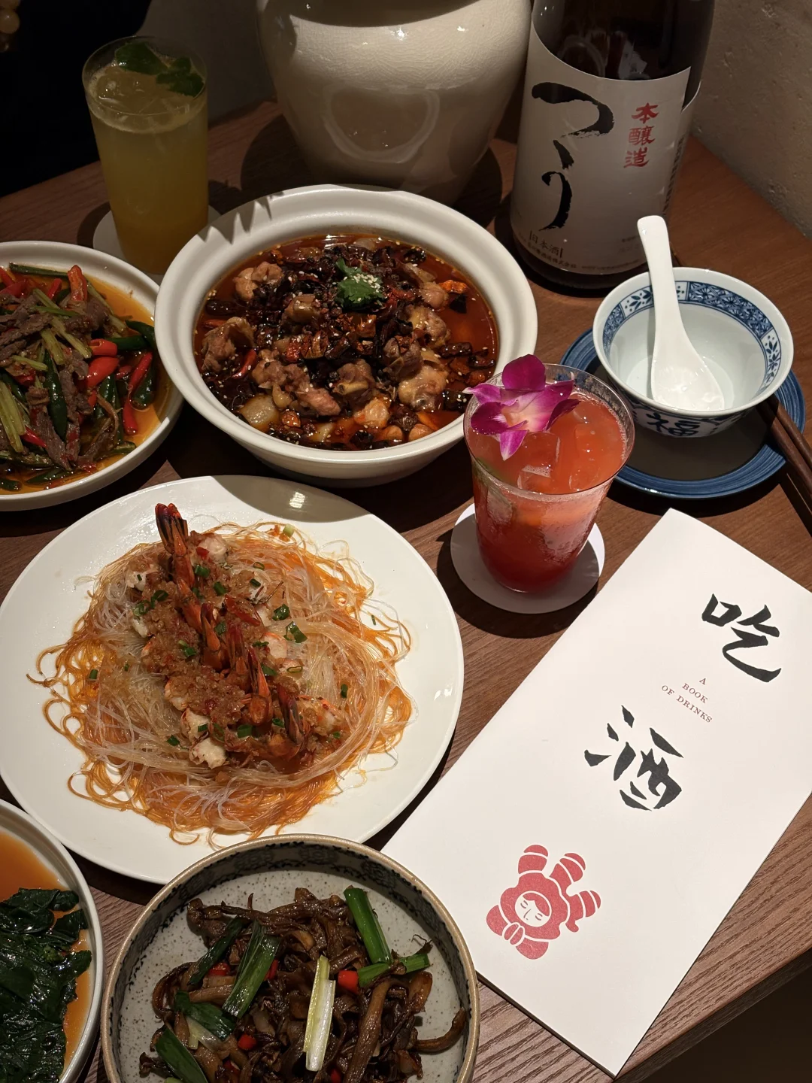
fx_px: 1626
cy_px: 542
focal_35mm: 52
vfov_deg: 36.8
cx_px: 406
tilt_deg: -53.3
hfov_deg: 28.0
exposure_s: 1/62
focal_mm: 5.96
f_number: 1.6
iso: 50
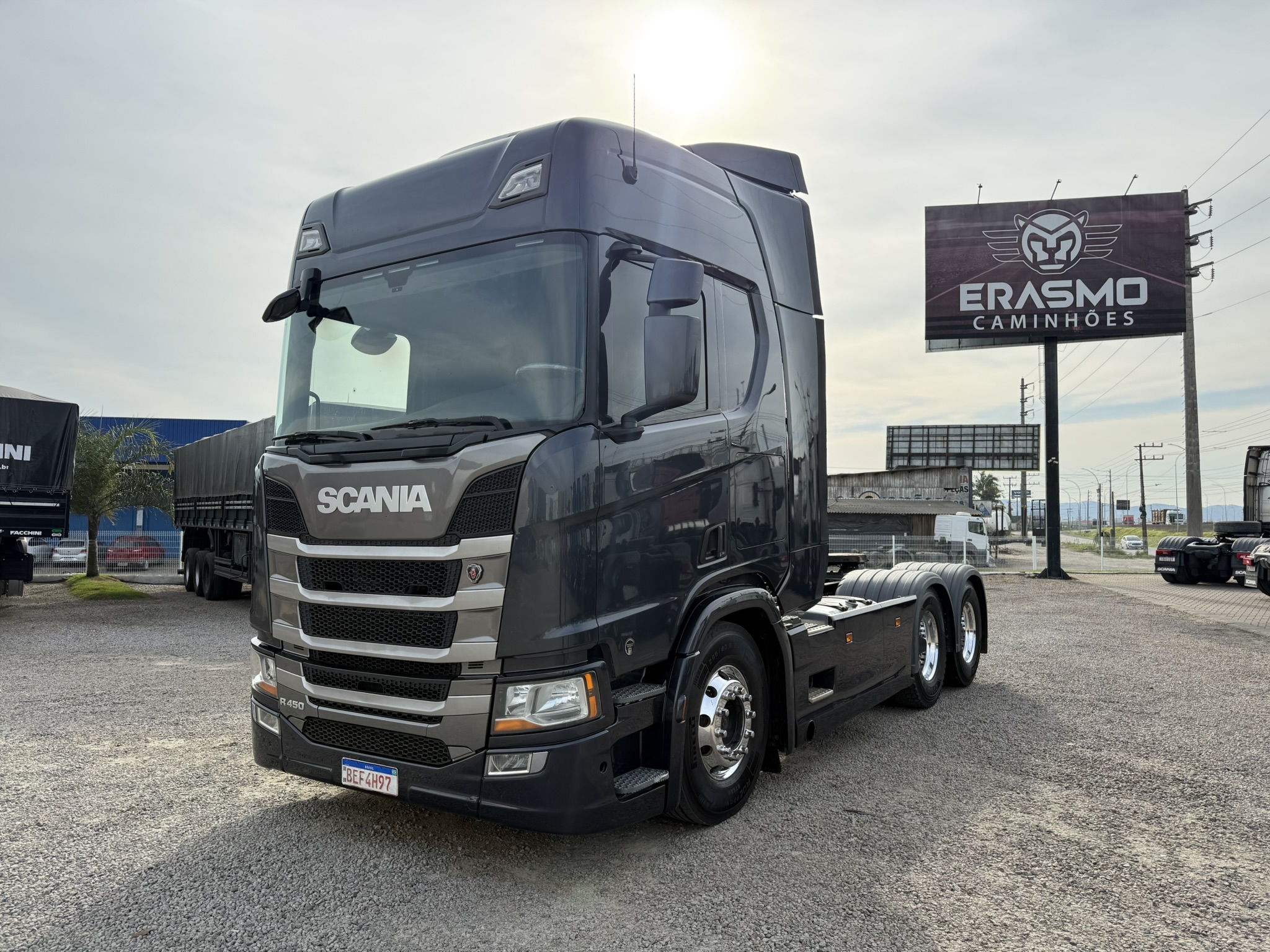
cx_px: 635
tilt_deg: +2.9
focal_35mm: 24
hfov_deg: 71.6
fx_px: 881
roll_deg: +0.0
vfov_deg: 56.8
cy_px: 476
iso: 80
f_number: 1.78
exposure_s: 1/2907
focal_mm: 6.76
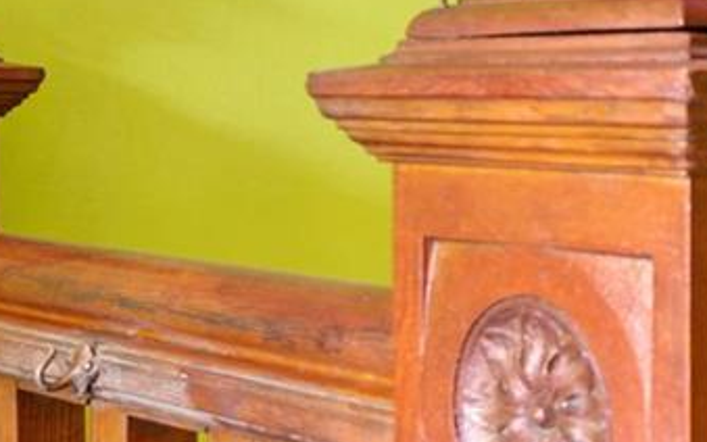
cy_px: 87
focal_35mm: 77
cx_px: 1072
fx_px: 1484
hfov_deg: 22.0
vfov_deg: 16.8
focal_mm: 16
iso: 200
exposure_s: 1/1.67
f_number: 8
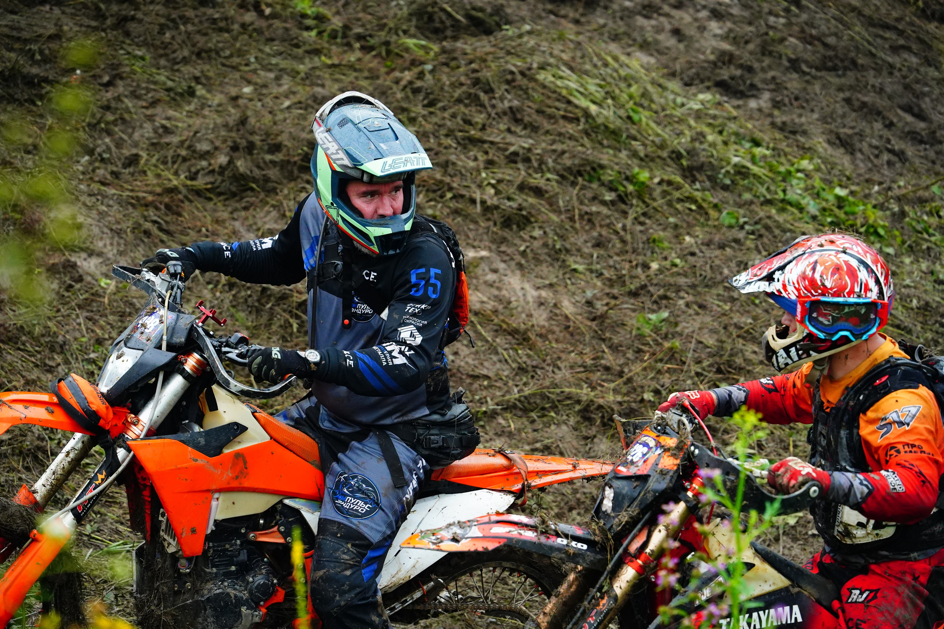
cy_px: 314
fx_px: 3409
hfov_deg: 15.8
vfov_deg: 10.6
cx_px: 472
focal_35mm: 130
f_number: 4
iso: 5000
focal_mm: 130
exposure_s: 1/5000
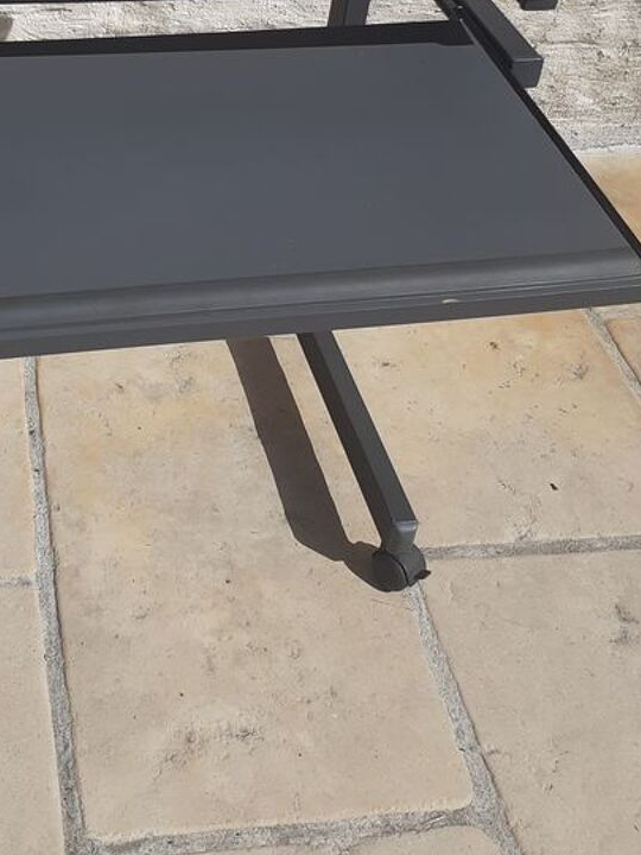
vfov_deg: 36.3
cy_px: 117
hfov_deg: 28.4
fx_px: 1234
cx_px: 110
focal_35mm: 50
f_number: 1.9
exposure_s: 1/4854
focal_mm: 3.6
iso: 40
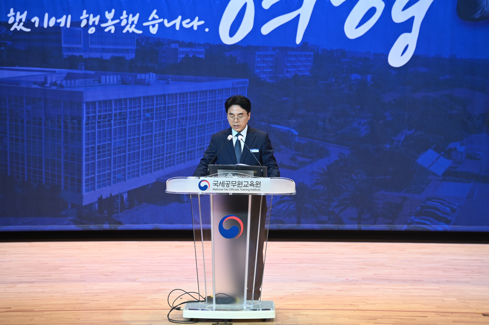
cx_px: 244
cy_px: 162
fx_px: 1629
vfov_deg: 11.4
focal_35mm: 120
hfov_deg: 17.1
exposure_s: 1/125
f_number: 4
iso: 800
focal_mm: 120
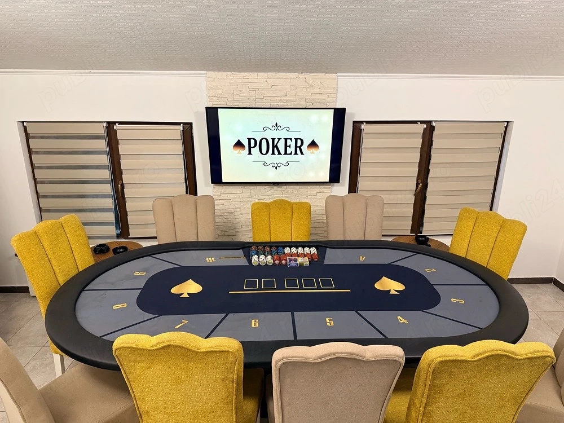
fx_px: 391
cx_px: 282
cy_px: 212
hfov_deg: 71.6
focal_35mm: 24
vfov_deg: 56.8
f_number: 1.78
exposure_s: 1/60
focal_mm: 6.76
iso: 320
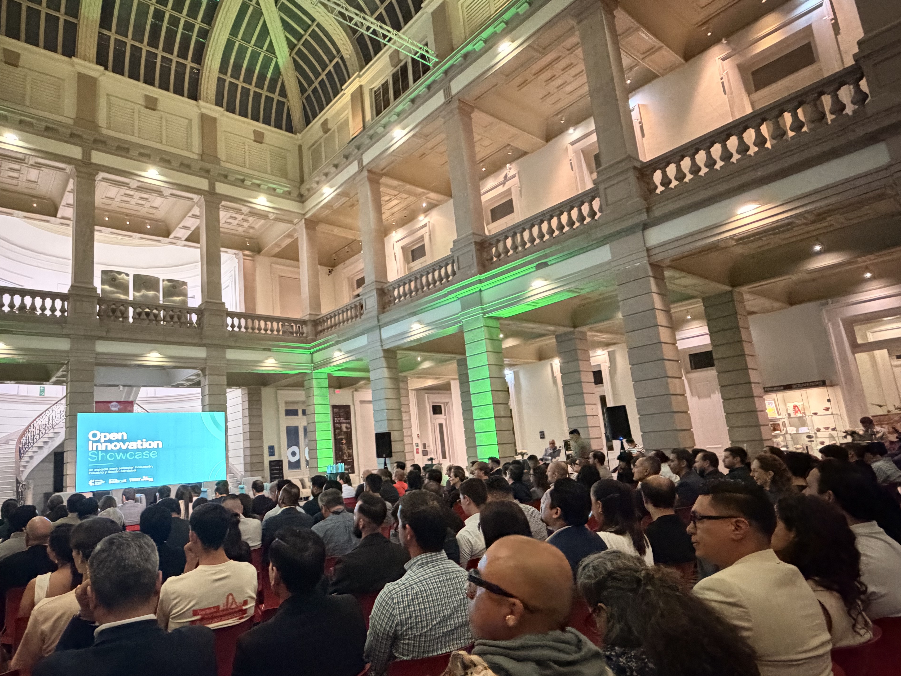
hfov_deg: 77.9
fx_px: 547
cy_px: 363
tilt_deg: +9.7
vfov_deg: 63.4
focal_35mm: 21
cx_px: 352
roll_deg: +4.0
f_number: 2.2
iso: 1250
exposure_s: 1/44
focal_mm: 2.2
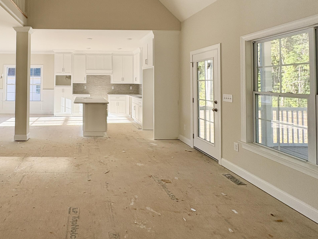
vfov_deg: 59.4
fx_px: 202
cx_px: 85
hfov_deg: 71.9
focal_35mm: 22
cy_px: 76
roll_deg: +0.5
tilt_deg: +2.6
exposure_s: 1/280
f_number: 2.2
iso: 50
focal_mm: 2.22
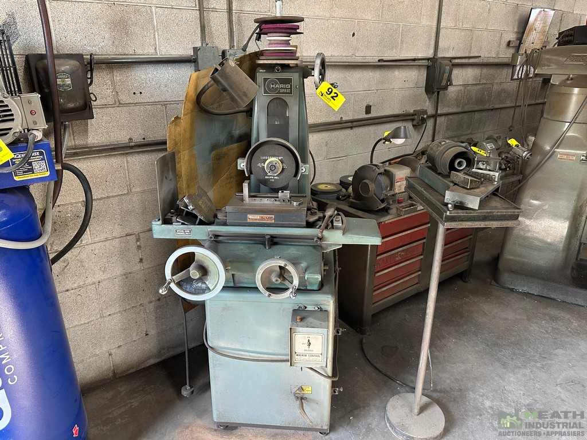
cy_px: 220
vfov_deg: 56.8
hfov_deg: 71.6
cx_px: 294
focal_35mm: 24
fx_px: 407
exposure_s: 1/60
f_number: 1.78
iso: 320
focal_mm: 6.86
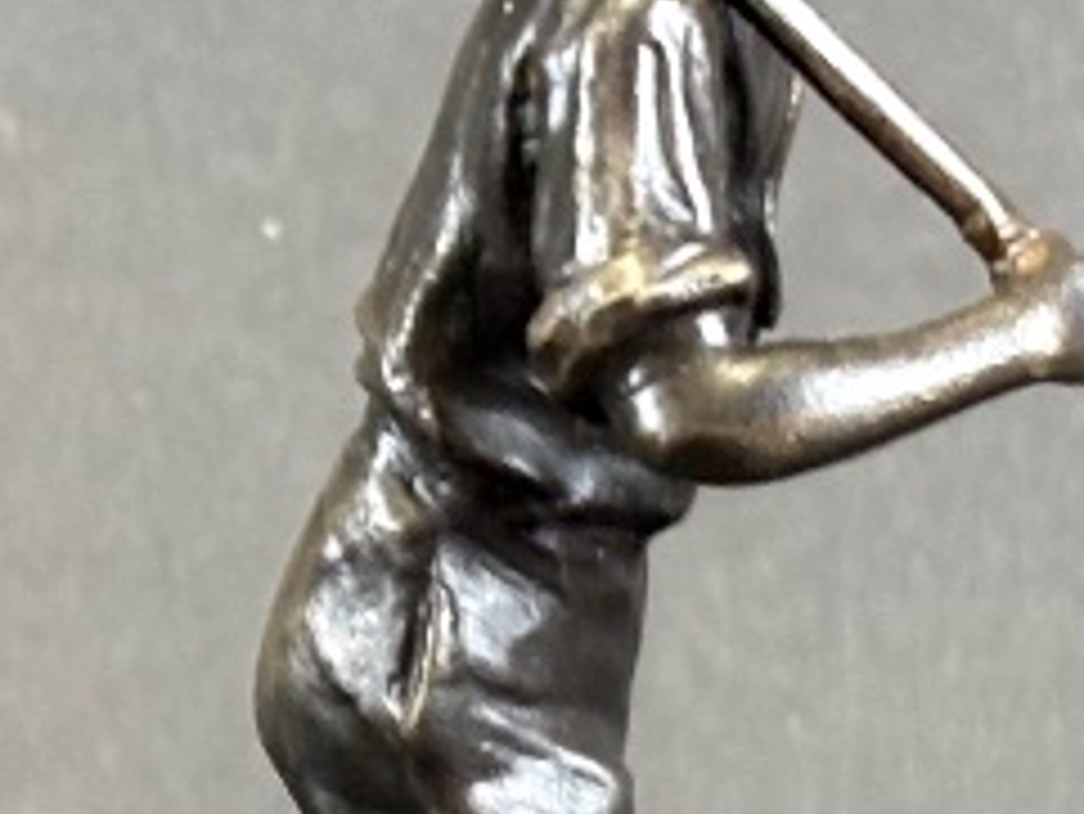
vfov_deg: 5.7
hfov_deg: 7.6
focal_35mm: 259
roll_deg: +1.1
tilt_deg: -20.3
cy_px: 1075
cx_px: 445
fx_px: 8115
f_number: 1.6
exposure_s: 1/50
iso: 100
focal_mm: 5.96
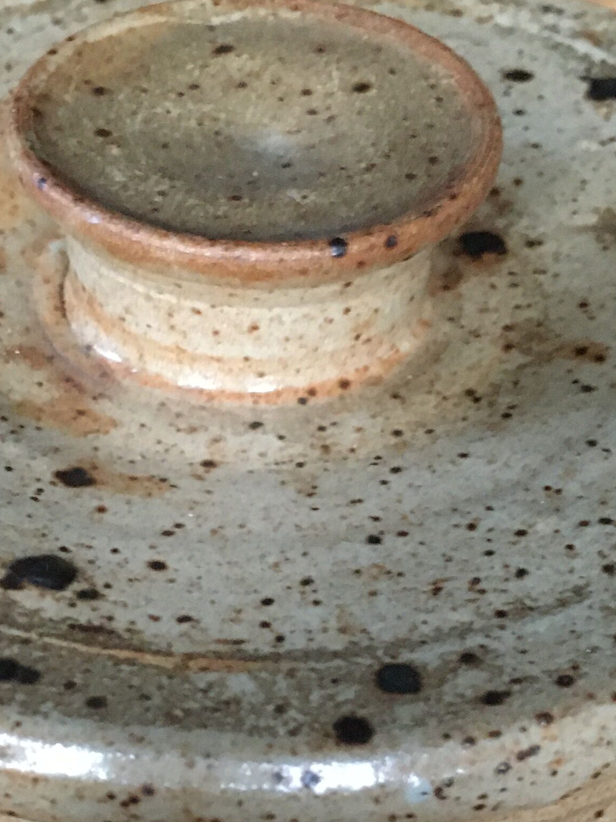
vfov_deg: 25.2
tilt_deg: -43.8
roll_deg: -5.1
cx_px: 205
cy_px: 664
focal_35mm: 76
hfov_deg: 19.3
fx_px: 1804
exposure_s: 1/17
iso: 320
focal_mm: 4.15
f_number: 2.2
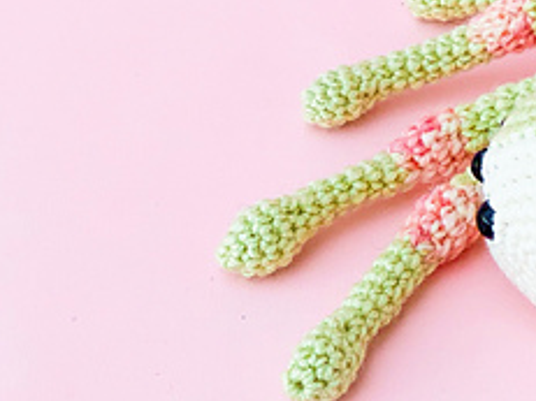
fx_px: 2229
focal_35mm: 144
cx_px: 724
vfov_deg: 10.3
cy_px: 216
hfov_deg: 13.2
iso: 32
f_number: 2.4
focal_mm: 6
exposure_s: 1/122
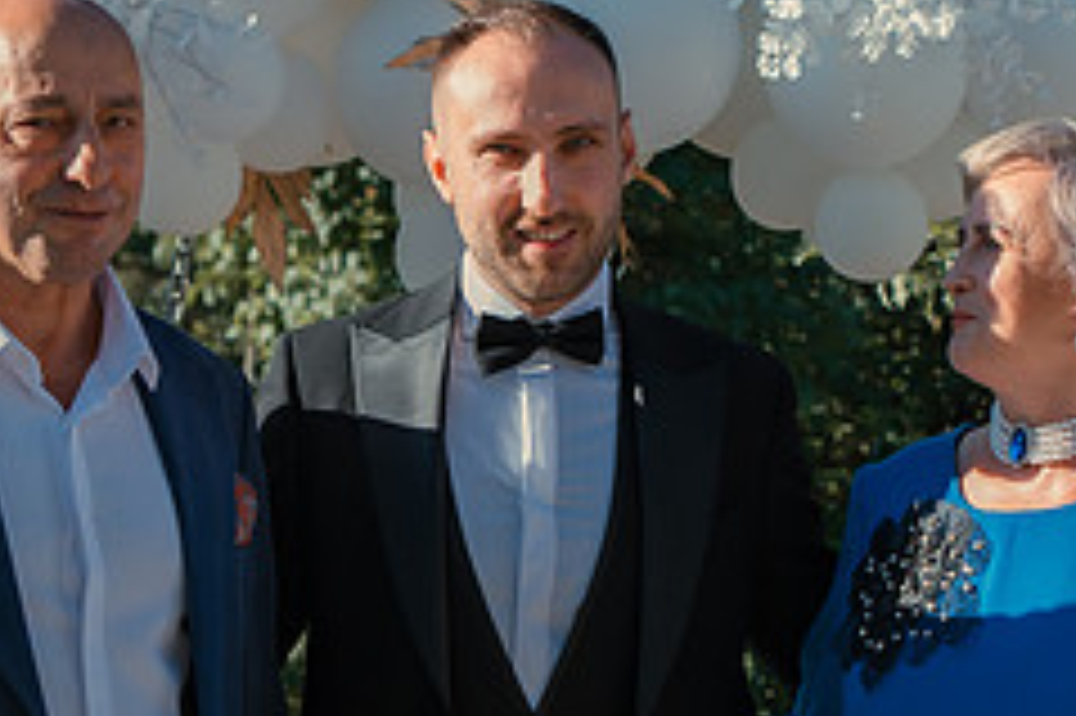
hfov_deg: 16.9
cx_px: 580
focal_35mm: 121
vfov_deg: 11.3
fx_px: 3614
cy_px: 397
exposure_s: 1/250
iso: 100
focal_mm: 40
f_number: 4
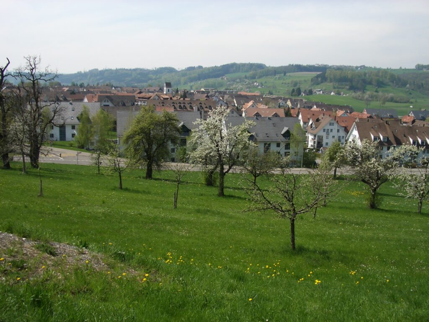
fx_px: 434
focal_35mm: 35
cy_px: 161
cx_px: 214
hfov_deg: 52.6
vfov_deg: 40.7
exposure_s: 1/400
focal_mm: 5.8
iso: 80
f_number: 4.3
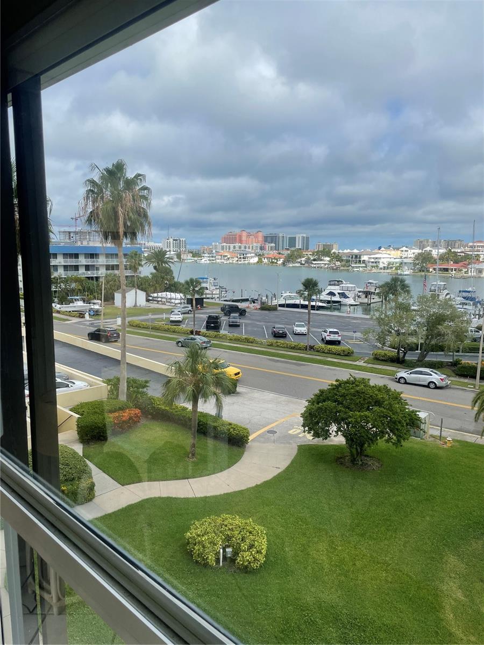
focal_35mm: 26
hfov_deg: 53.1
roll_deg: +1.2
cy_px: 322
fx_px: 485
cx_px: 242
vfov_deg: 67.3
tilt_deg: -6.4
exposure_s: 1/3300
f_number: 1.6
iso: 32
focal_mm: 4.2
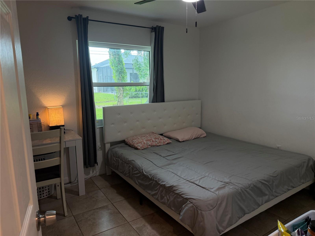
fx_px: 218
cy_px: 118
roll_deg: +1.7
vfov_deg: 56.8
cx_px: 158
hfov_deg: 71.6
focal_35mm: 24
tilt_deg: -9.9
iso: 125
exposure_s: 1/120
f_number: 1.78
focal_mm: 6.76
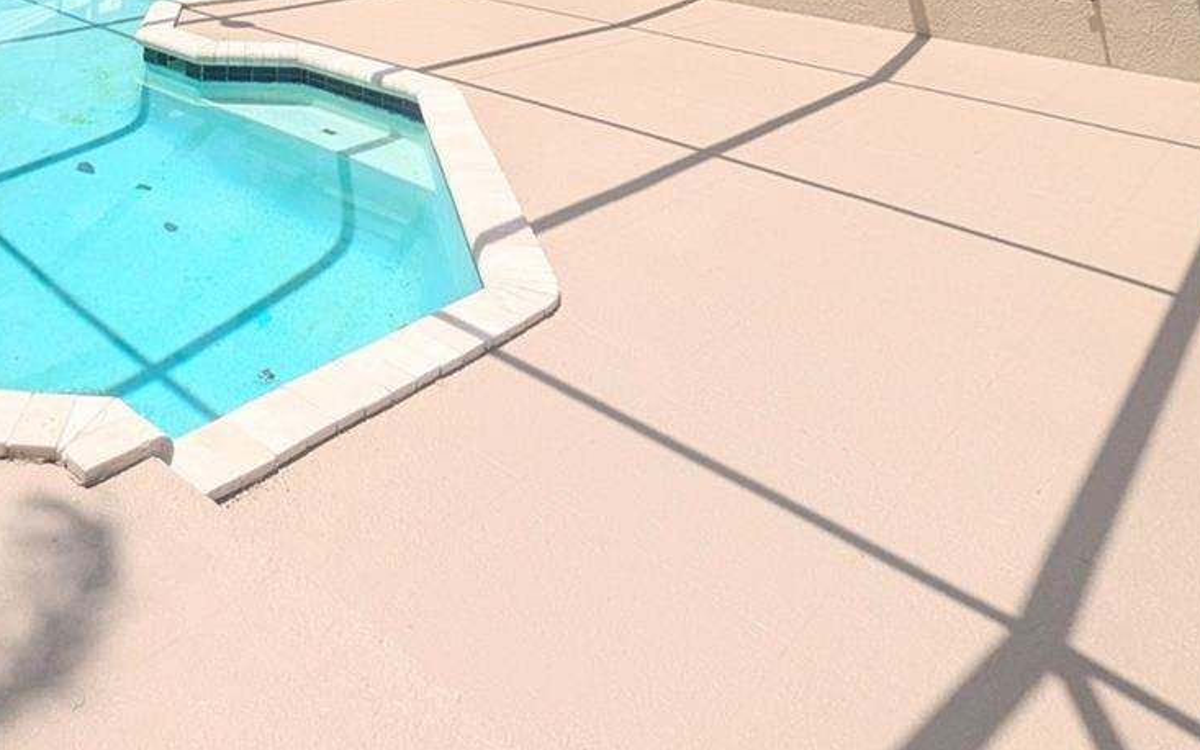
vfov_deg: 33.1
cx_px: 275
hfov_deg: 59.0
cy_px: -178
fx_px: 981
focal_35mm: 30
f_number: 2.2
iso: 45
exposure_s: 1/1529
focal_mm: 1.95
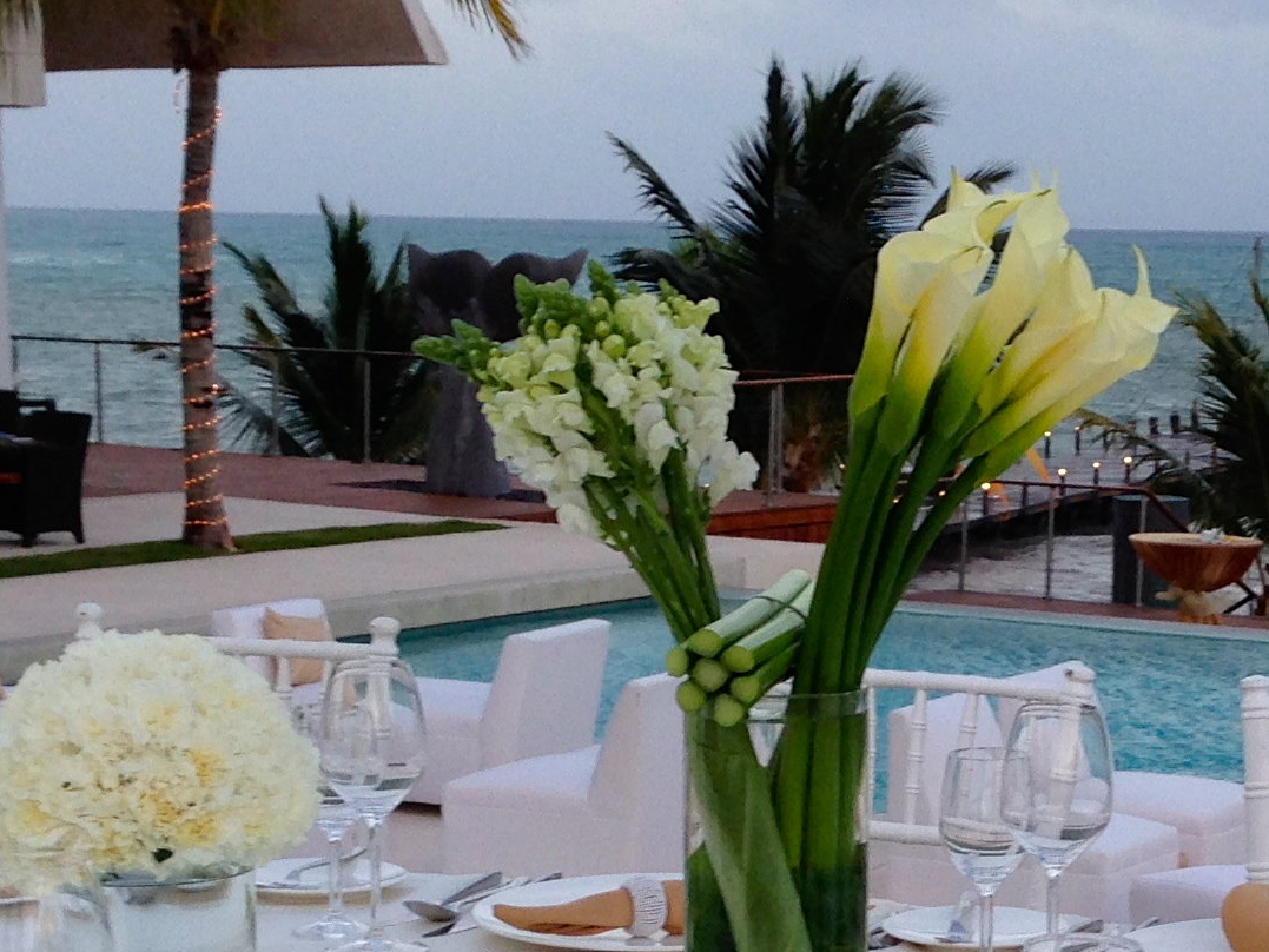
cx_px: 1090
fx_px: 3666
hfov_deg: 19.4
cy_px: 911
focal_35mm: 100
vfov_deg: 14.6
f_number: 2.4
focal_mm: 4.13
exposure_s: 1/142
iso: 50
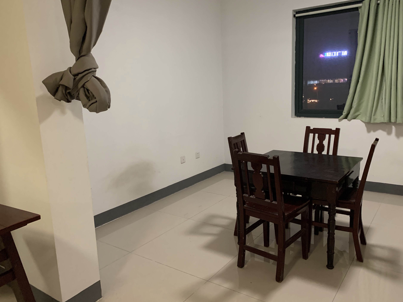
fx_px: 326
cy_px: 143
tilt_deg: -10.2
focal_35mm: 28
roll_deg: +3.1
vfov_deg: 49.7
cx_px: 205
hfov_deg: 63.4
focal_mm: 4.25
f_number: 1.8
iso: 400
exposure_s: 1/36
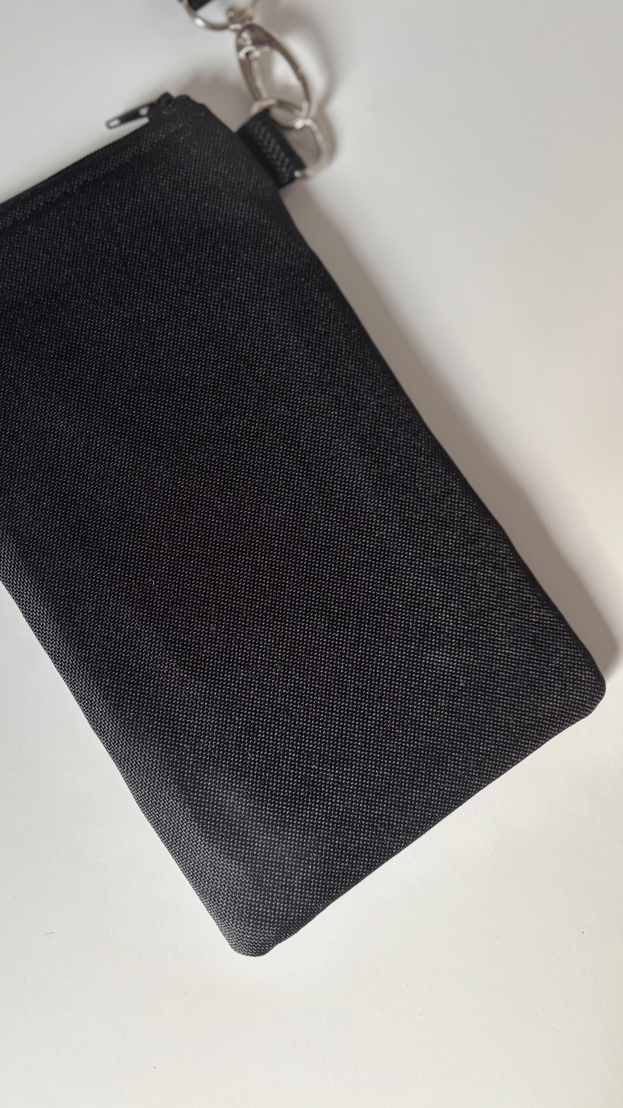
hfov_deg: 39.7
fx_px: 852
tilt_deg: -81.0
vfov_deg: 66.1
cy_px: 548
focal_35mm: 29
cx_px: 205
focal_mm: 5.96
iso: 125
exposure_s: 1/102
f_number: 1.6
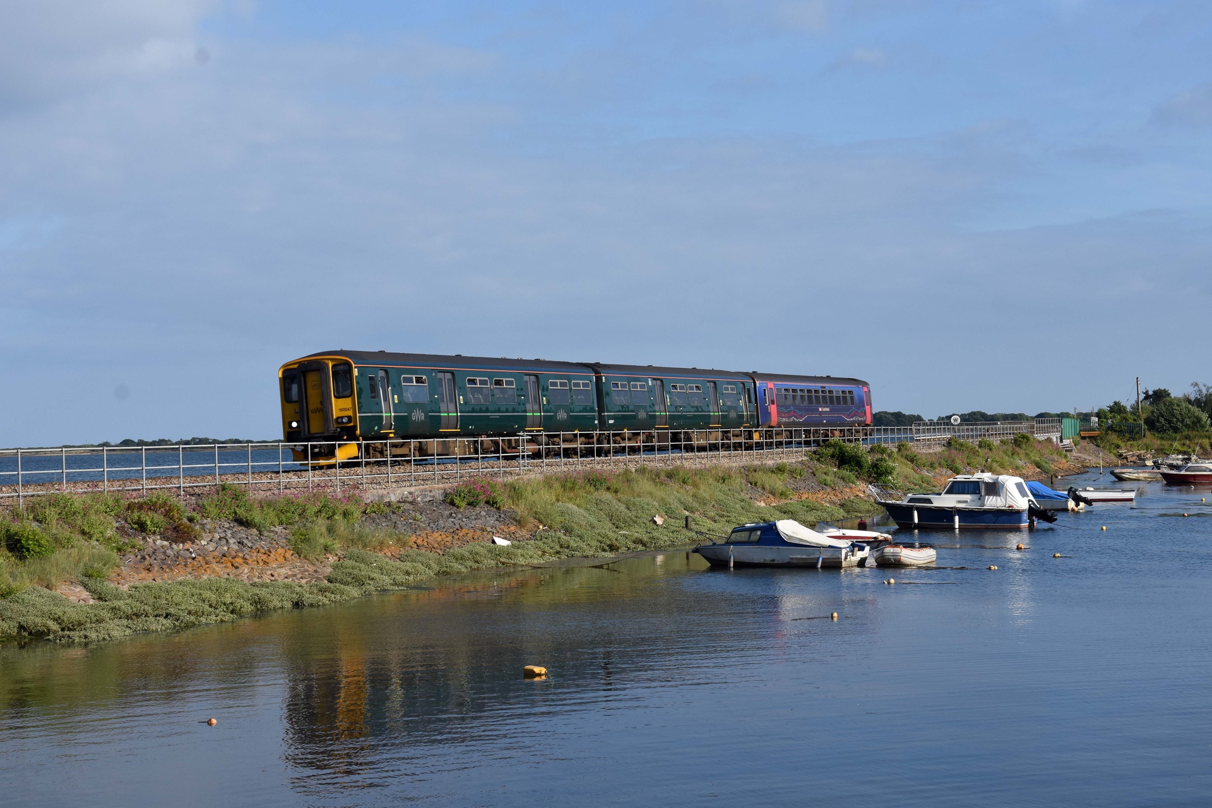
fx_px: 2424
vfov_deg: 18.9
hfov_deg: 28.1
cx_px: 606
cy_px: 404
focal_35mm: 72
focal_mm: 48
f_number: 8
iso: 400
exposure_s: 1/1000
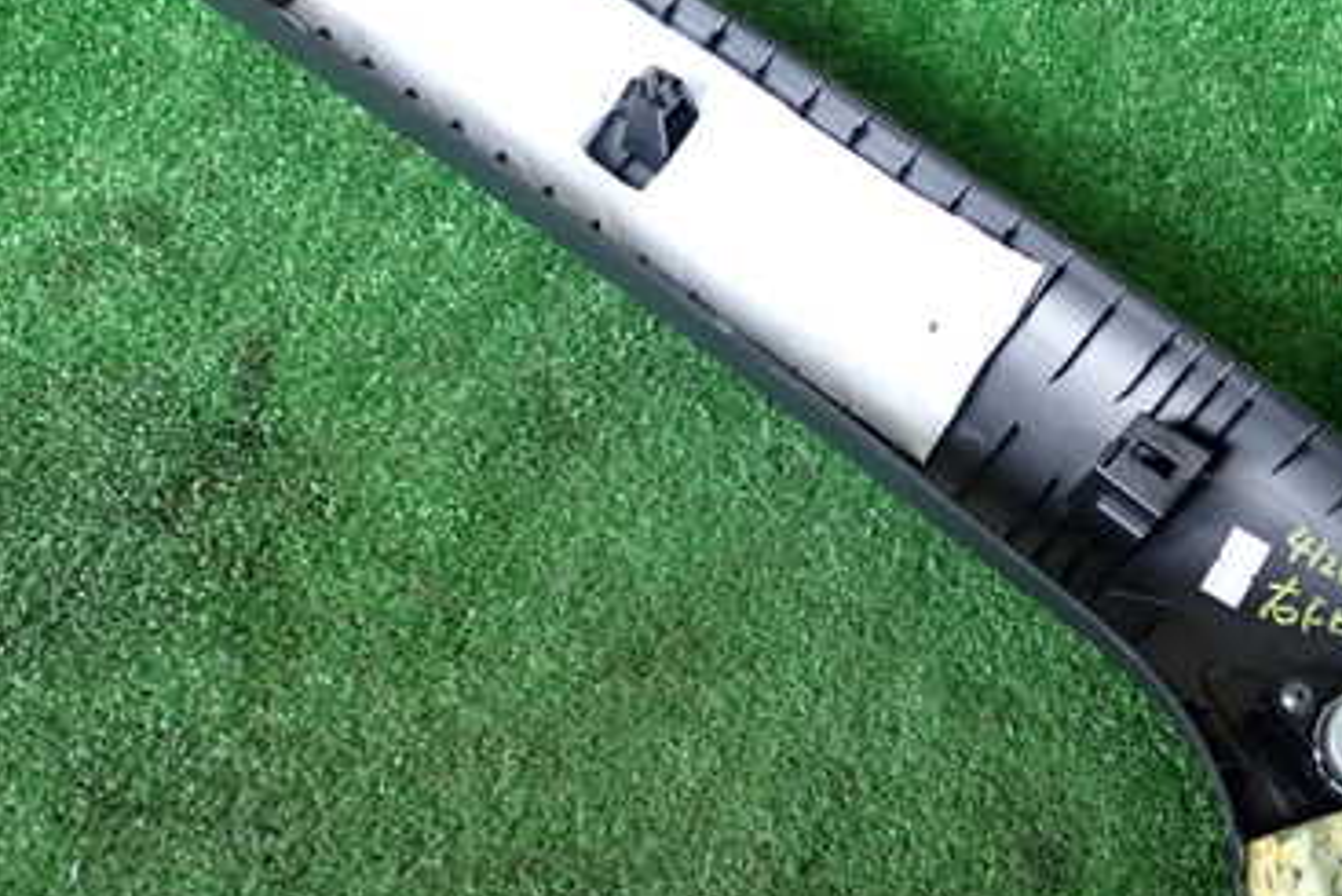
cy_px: 307
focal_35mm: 51
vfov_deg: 26.4
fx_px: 1902
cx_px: 965
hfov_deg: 38.1
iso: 200
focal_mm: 5.4
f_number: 2.3
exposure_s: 1/30
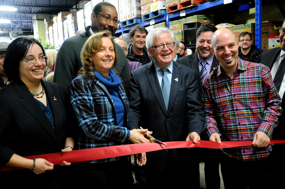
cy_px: 94
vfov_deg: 34.1
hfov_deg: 49.6
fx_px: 308
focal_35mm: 39
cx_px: 142
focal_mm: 26
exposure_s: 1/30
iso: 720
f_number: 4
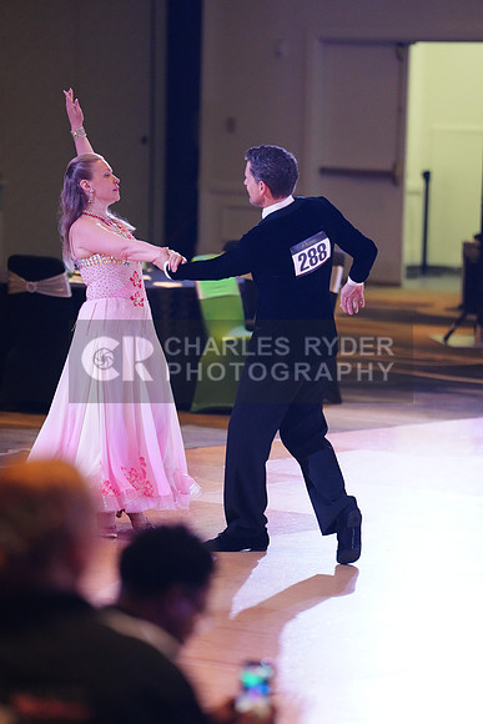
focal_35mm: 200
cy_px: 362
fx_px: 4022
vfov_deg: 10.3
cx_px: 242
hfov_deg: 6.9
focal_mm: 200
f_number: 2.8
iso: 5000
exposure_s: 1/400
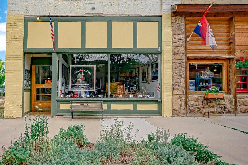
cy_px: 62
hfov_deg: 72.3
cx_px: 71
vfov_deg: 54.5
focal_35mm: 23
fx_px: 158
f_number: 11
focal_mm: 16
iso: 400
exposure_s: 1/350
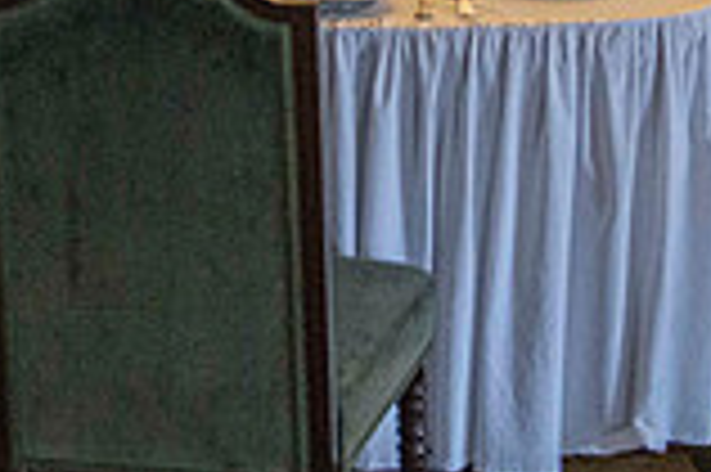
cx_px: 279
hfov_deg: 16.4
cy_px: -353
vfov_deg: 10.4
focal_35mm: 125
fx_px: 2466
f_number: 2.8
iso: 12800
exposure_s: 1/80
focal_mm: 34
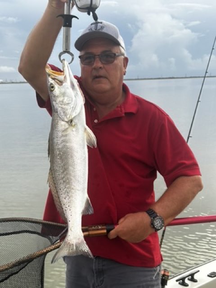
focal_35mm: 48
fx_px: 399
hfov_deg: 30.3
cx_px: 108
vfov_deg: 39.7
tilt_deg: -8.3
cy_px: 144
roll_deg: +0.7
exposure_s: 1/244
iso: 50
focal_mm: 6.86
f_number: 1.78
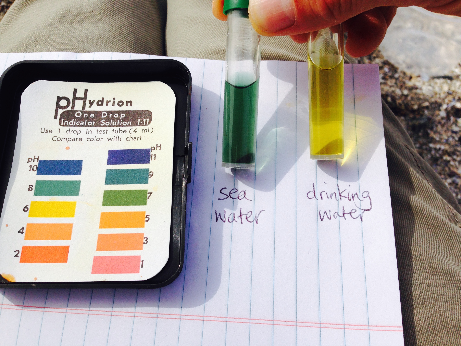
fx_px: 439
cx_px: 230
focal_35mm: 33
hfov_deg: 55.4
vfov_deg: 42.9
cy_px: 173
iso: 50
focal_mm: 4.12
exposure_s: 1/2857
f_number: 2.4
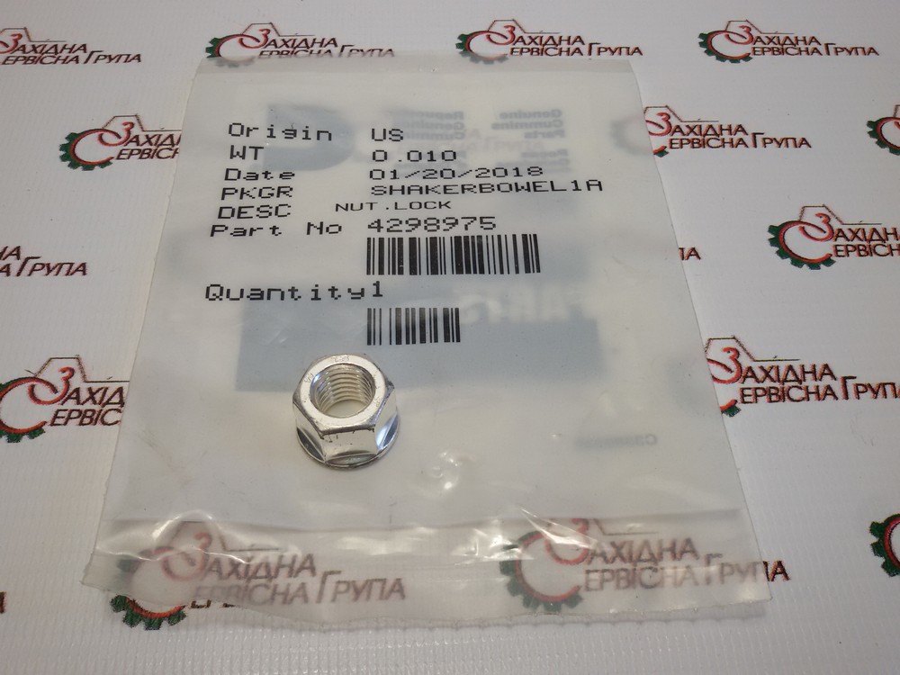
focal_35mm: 31
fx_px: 806
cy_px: 338
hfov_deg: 58.4
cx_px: 450
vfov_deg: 45.4
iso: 40
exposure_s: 1/100
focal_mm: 2.93
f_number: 2.4
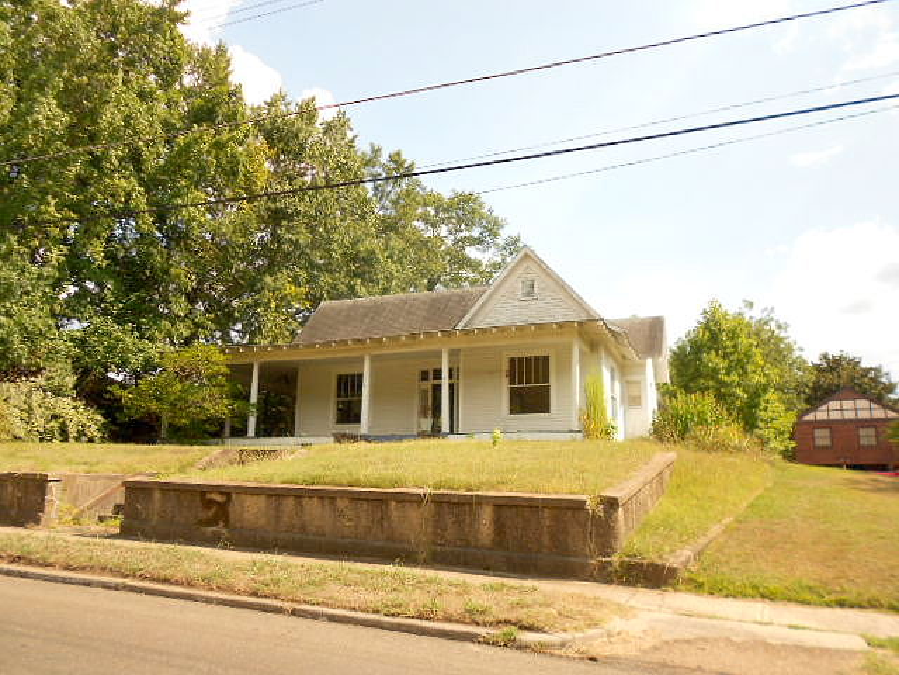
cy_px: 338
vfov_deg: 53.1
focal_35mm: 26
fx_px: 675
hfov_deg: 67.3
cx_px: 450
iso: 80
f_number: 3.2
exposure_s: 1/400
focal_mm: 4.6
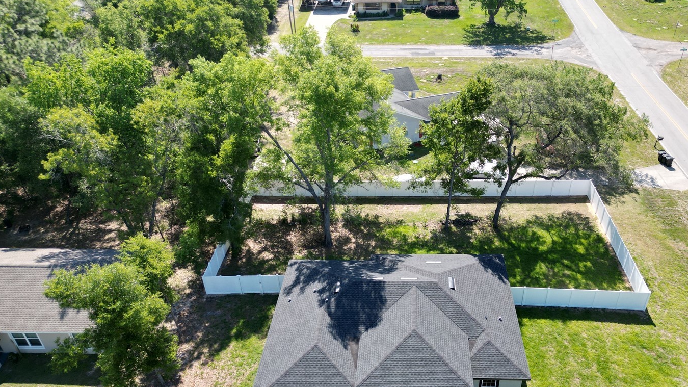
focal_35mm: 31
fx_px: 565
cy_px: 274
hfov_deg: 62.3
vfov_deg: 37.1
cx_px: 395
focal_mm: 6.72
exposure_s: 1/2000
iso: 200
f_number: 1.7
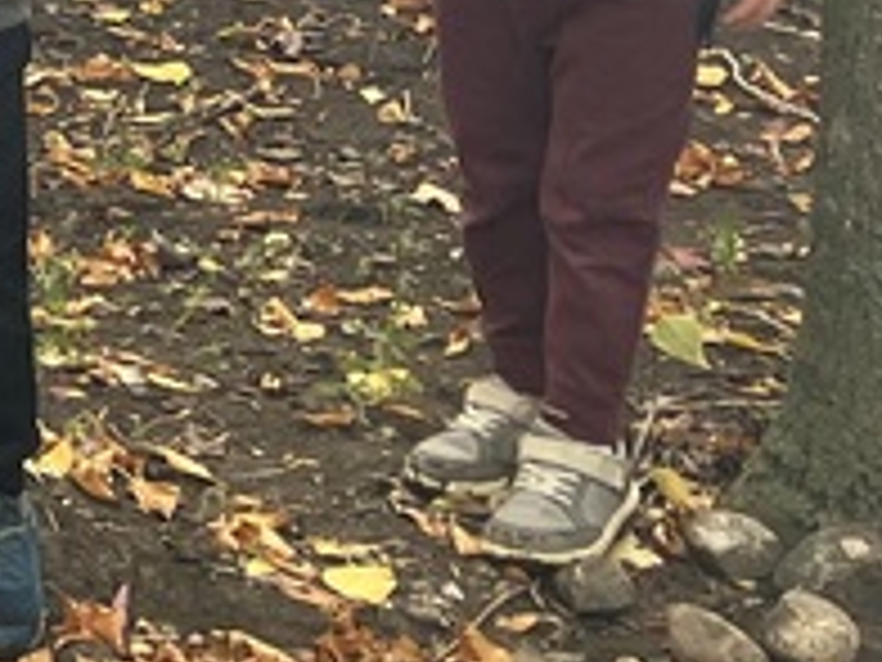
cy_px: -788
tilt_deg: -2.5
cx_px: -1336
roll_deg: +0.6
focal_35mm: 136
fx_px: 3465
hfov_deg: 11.5
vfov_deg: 9.9
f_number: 1.5
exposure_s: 1/448
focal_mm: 5.7
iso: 50
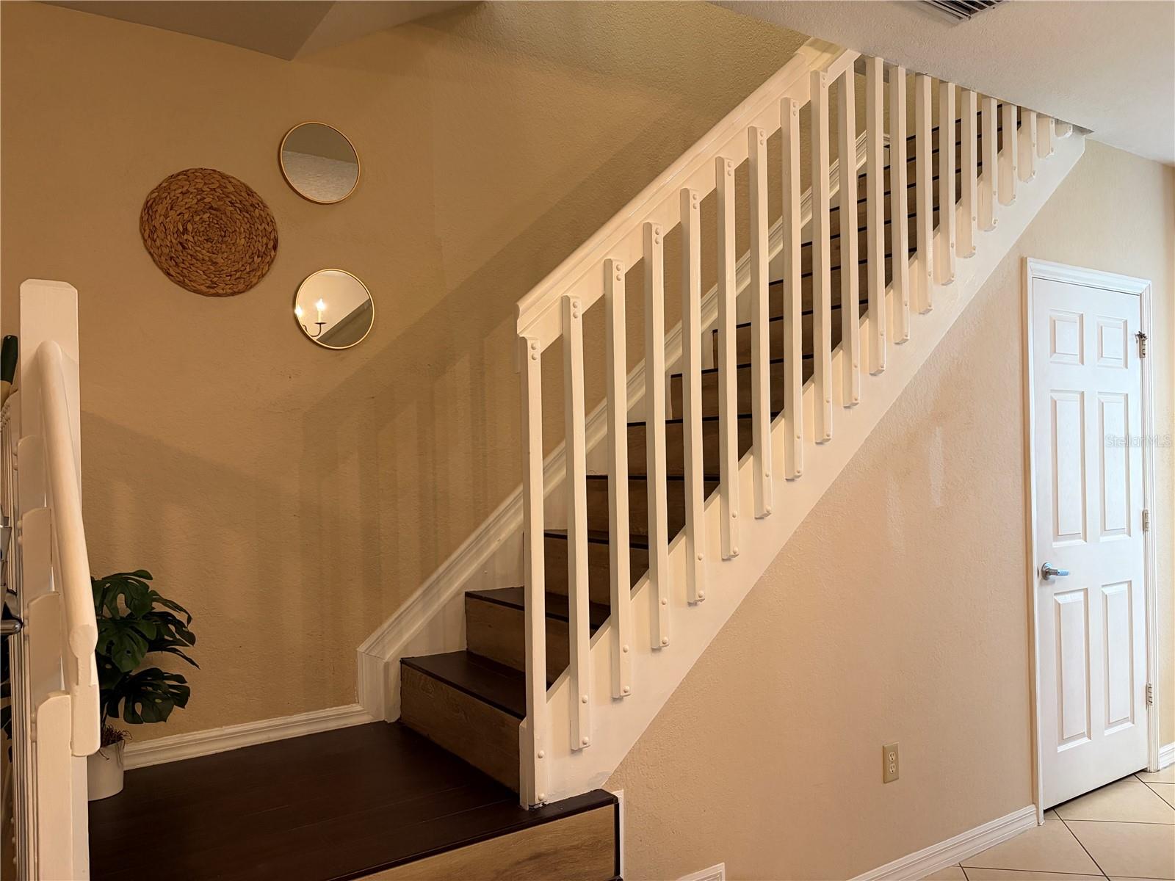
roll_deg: +0.9
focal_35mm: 26
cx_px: 588
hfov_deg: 67.3
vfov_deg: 53.1
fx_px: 883
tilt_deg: +1.5
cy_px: 440
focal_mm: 5.96
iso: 250
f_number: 1.6
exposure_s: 1/60
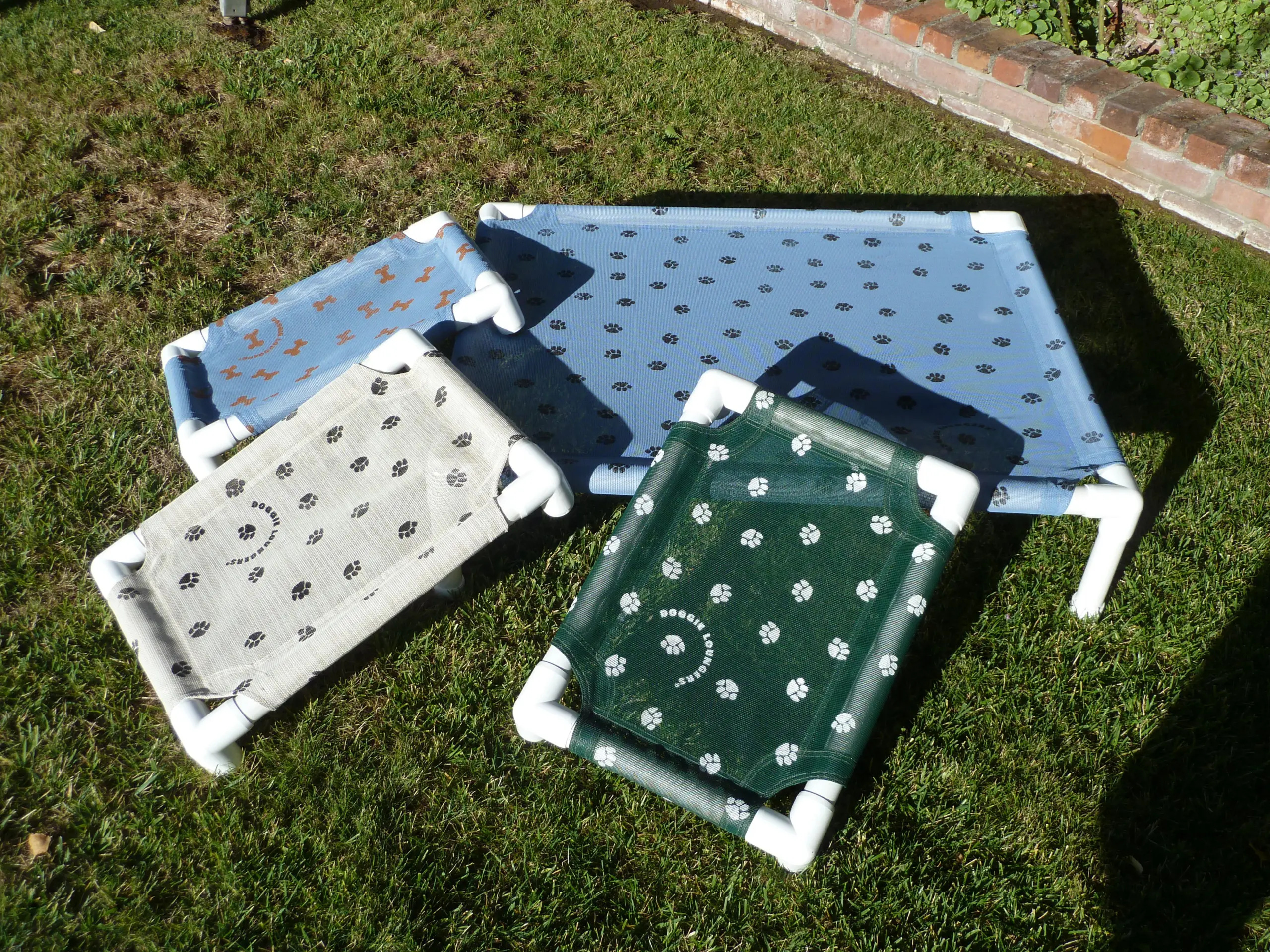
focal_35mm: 35
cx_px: 635
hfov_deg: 52.6
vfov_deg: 40.7
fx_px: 1284
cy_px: 476
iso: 80
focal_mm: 5.7
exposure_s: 1/640
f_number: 3.5
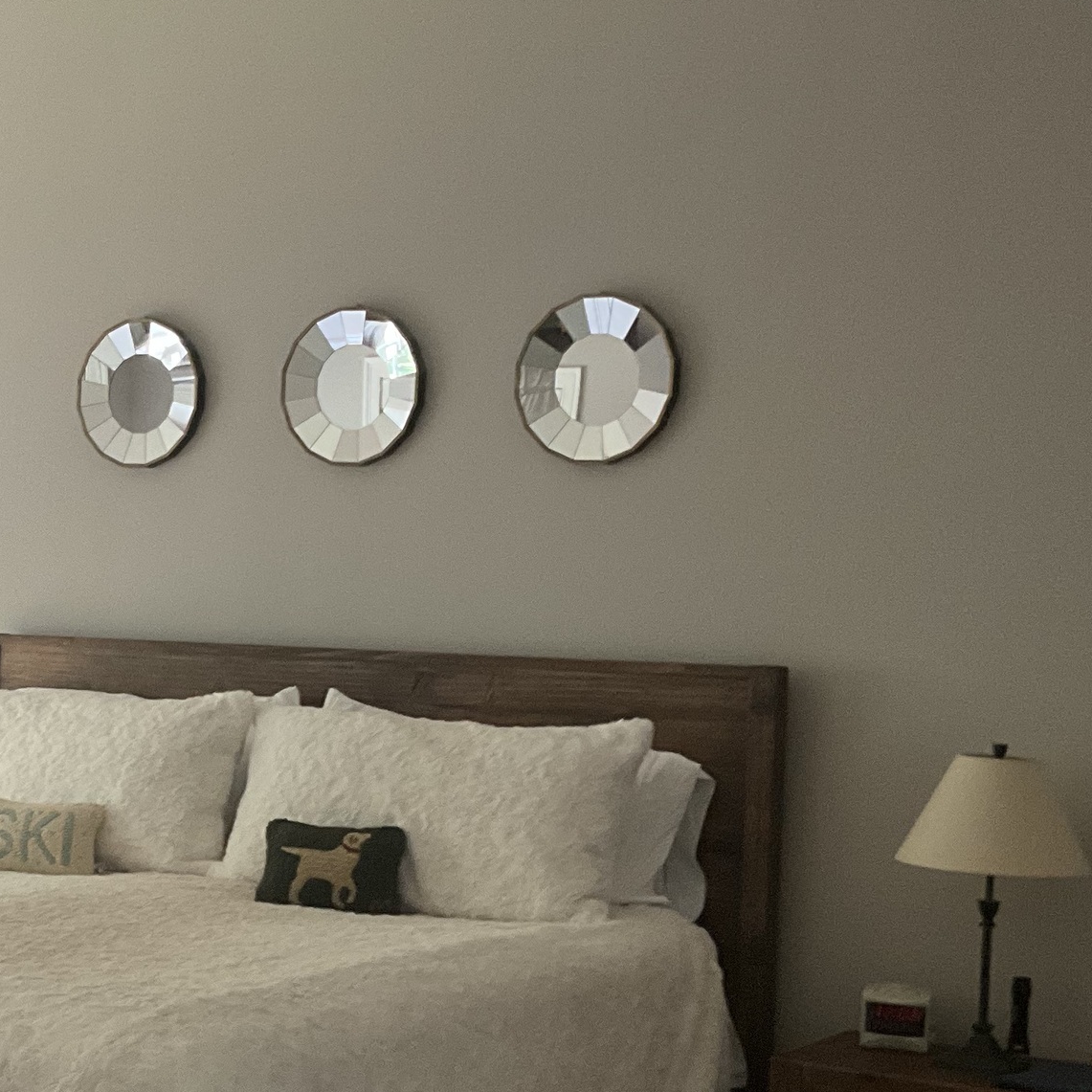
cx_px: 10
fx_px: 2463
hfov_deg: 24.0
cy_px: 723
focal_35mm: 69
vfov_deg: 24.9
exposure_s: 1/60
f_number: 1.8
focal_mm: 3
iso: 160
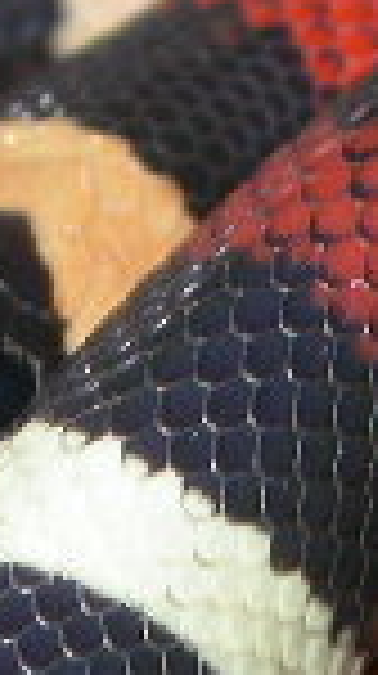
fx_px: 9726
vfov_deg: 4.0
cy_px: 801
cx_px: 158
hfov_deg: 2.2
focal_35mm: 544
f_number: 4.3
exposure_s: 1/60.3
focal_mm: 24.2
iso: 100
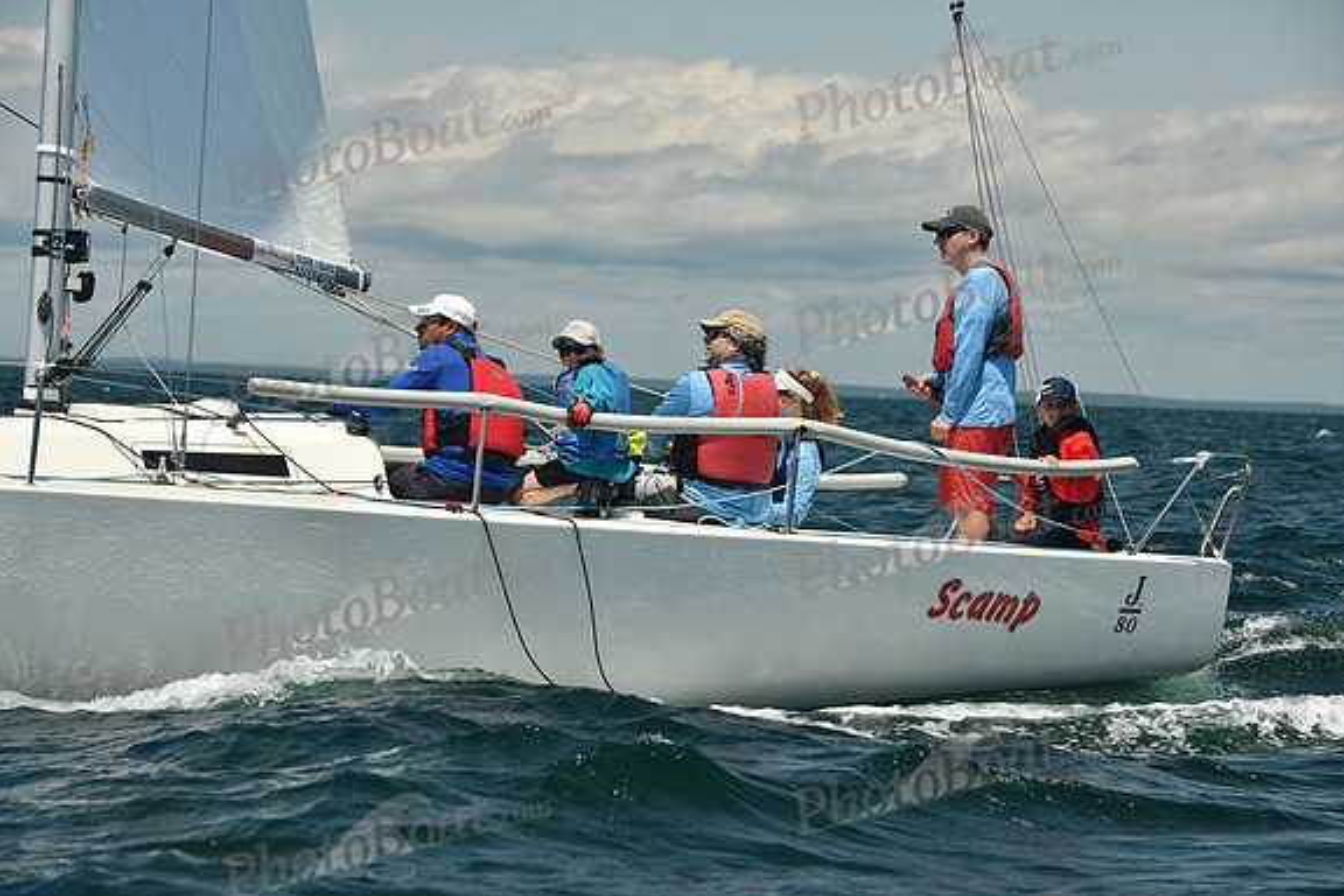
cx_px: 674
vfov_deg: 9.7
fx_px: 5264
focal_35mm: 141
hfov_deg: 14.6
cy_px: 449
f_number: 8
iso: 320
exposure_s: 1/640
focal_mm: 140
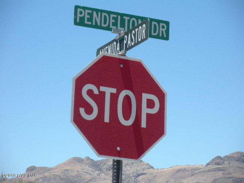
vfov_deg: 10.0
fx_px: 1050
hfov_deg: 13.3
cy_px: 92
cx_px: 122
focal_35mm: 149
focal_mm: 26
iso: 64
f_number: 5.4
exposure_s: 1/216
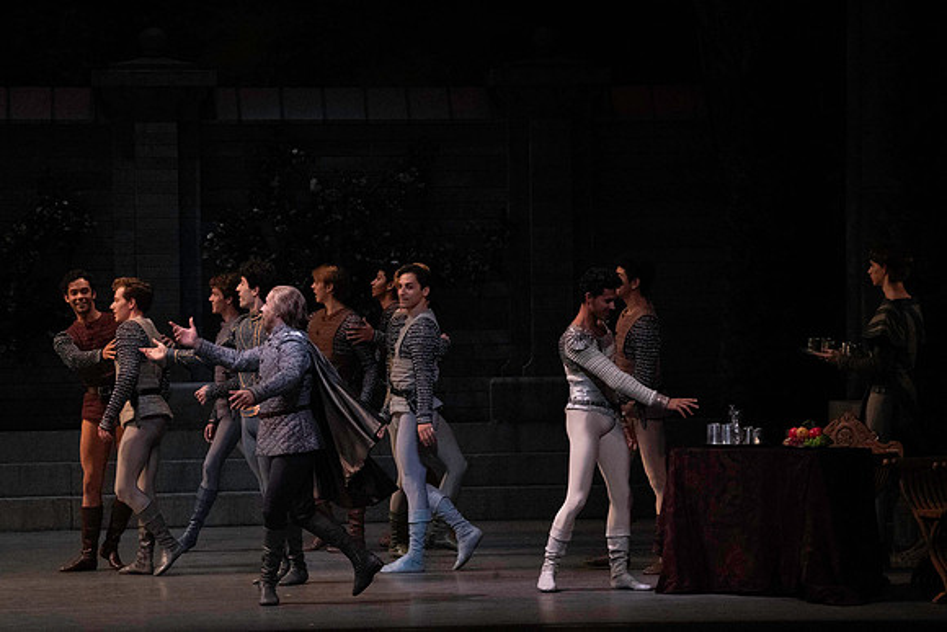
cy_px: 316
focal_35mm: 164
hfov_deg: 12.5
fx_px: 4315
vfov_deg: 8.4
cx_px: 474
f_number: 13
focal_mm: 164
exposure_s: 1/400
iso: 16000
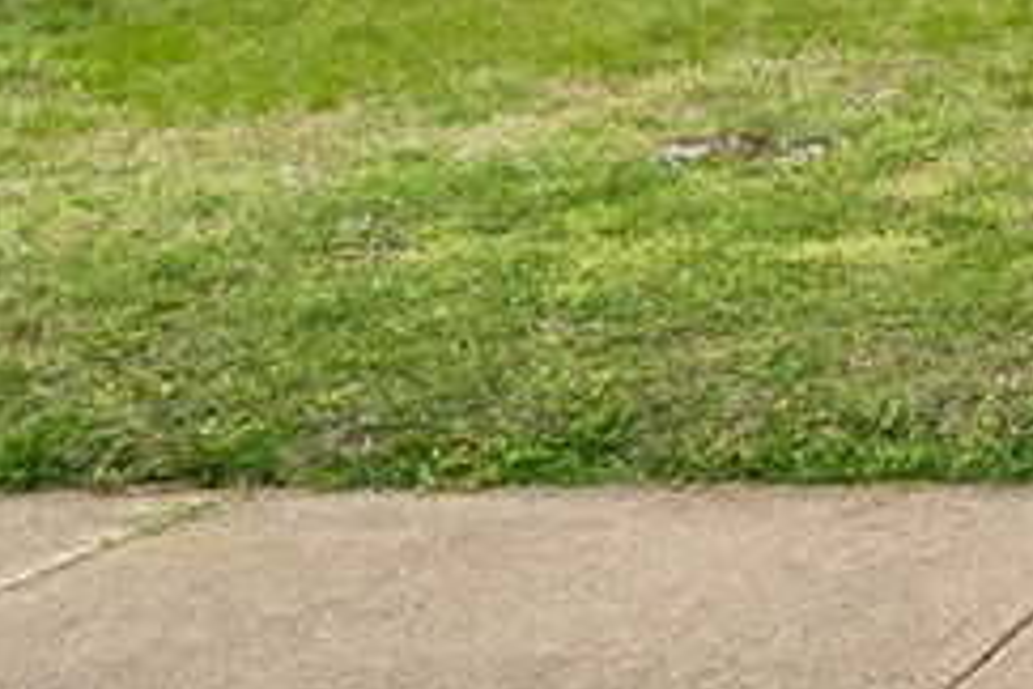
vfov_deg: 15.4
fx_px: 2296
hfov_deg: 16.8
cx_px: 2198
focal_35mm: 80
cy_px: -410
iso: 1000
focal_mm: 17.9
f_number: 8
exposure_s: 1/1000
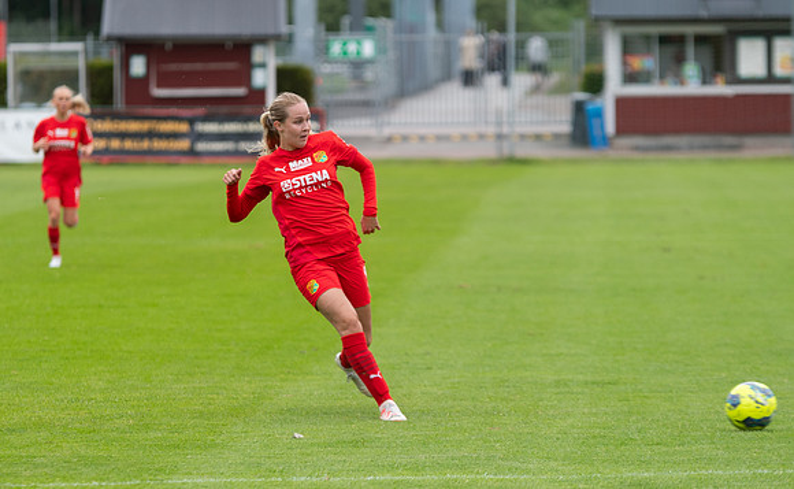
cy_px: 189
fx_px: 6069
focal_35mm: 282
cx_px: 340
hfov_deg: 7.5
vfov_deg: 4.6
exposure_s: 1/1250
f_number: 3.2
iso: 280
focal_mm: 160
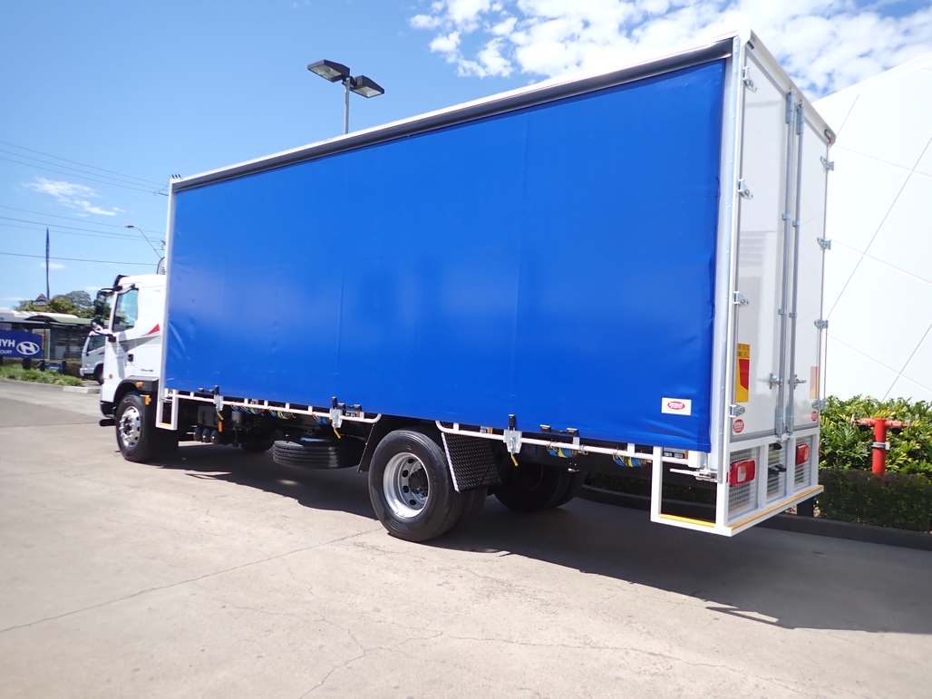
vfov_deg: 54.9
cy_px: 350
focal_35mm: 25
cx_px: 466
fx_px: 673
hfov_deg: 69.4
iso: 100
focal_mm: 4.5
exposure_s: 1/250
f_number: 5.6
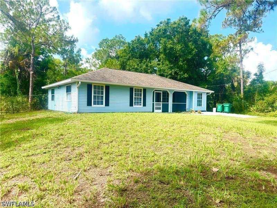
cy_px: 104
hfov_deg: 71.6
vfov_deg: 56.8
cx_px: 138
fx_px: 192
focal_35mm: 24
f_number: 1.78
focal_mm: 6.76
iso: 80
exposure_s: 1/2252
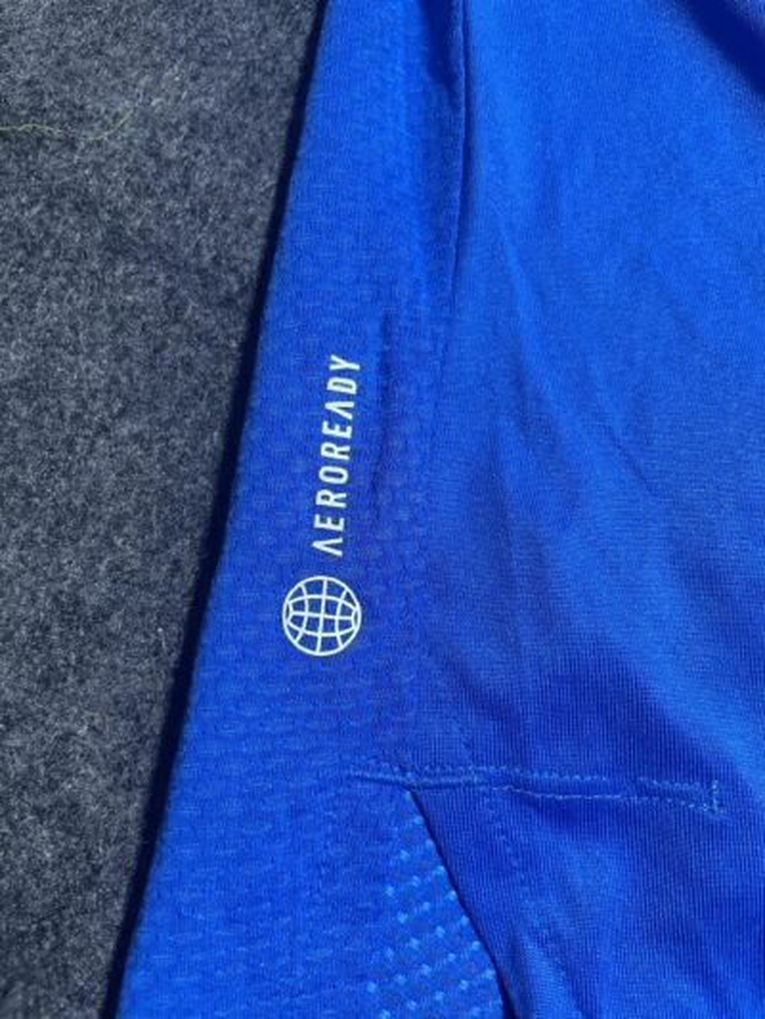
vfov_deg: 67.3
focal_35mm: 26
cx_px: 382
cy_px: 510
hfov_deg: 53.1
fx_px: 766
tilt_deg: -55.9
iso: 64
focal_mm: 4.2
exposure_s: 1/50
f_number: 1.6
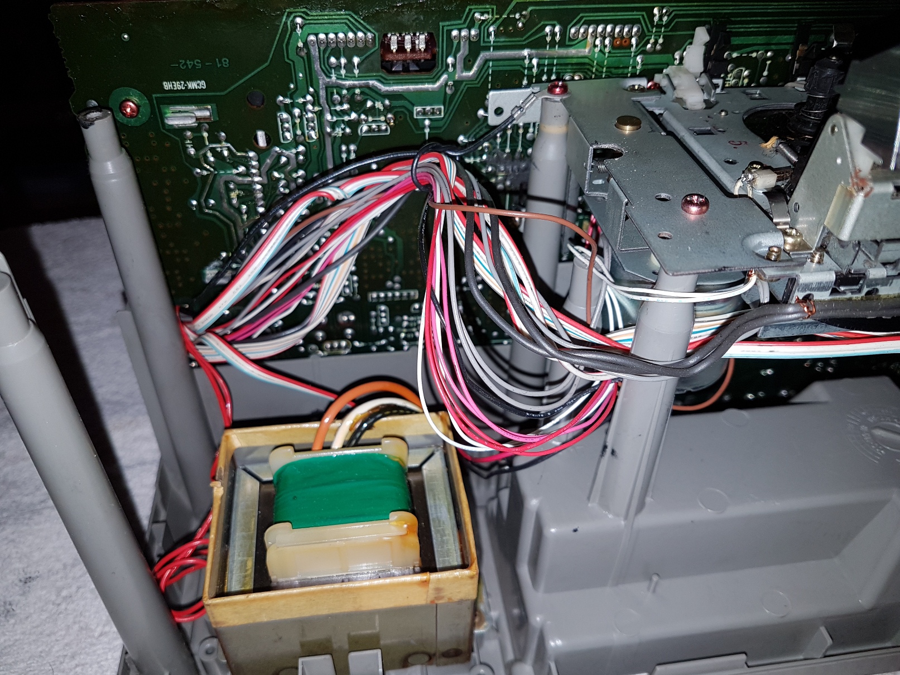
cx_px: 450
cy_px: 338
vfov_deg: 53.1
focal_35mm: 26
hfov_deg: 67.3
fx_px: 676
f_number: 1.7
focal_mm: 4.2
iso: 40
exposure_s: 1/114
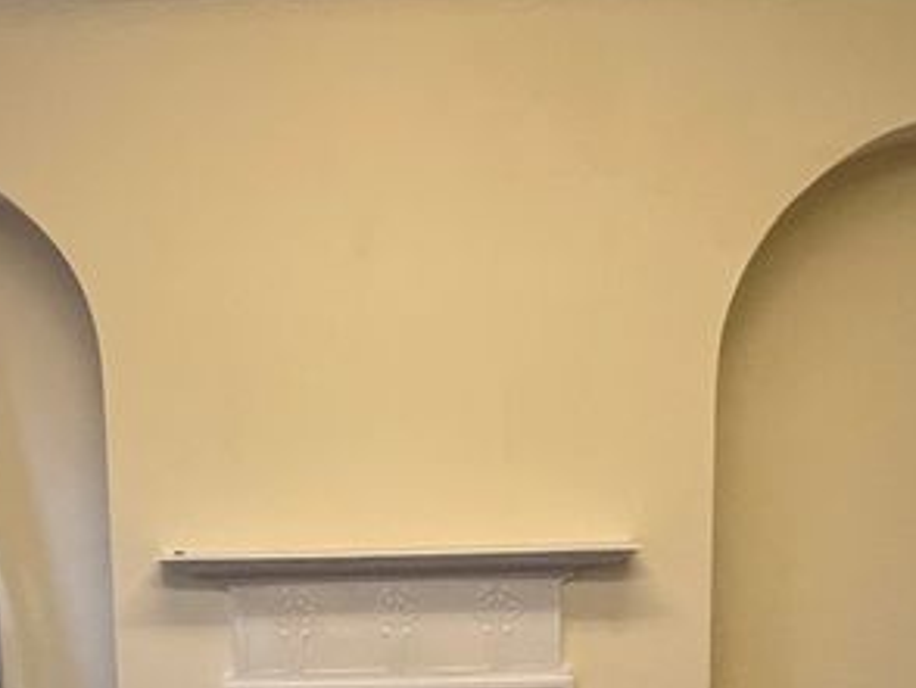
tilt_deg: -6.7
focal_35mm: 49
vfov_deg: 28.2
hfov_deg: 38.3
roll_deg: +0.9
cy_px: 665
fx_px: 1298
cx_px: 284
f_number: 1.8
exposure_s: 1/50
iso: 400
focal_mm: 1.57
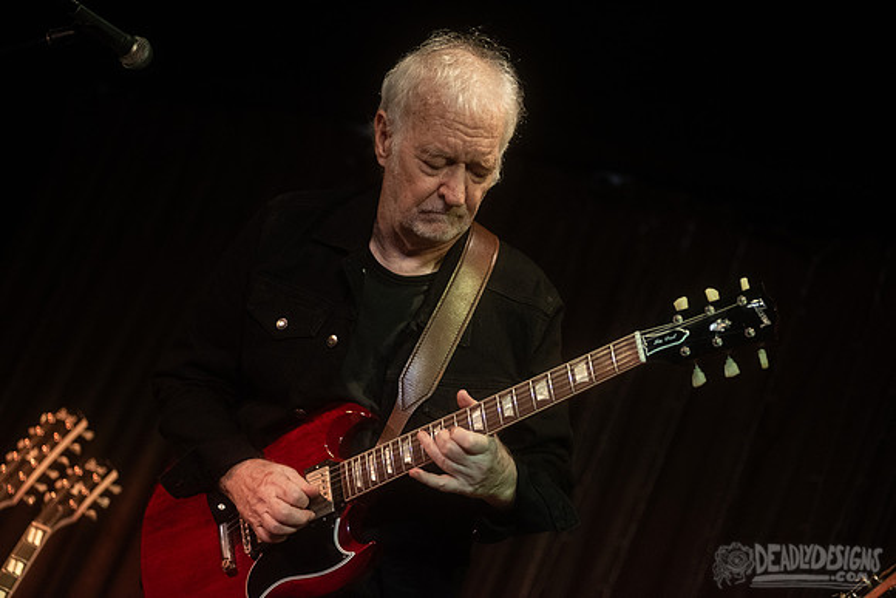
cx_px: 448
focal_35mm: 80
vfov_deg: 17.1
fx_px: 1991
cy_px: 299
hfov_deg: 25.4
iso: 2500
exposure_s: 1/200
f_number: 3.2
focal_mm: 80
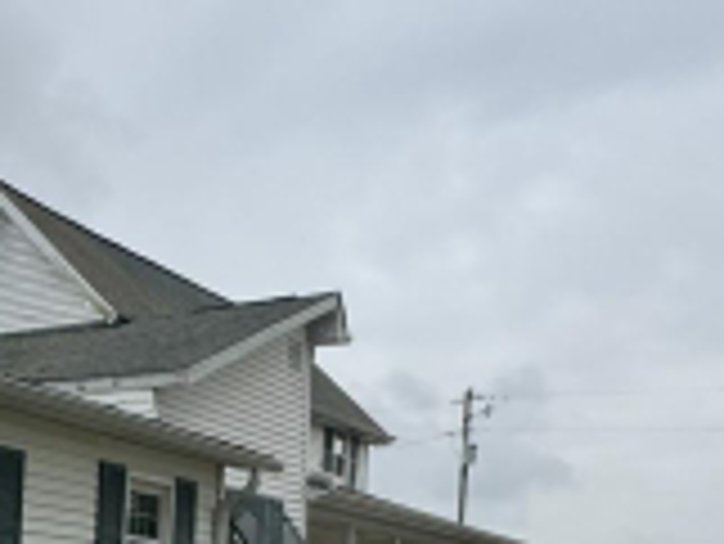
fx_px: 1214
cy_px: 562
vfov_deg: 24.0
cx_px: -133
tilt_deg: +0.7
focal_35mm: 58
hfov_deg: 29.0
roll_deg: -1.2
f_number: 2.2
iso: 50
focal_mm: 2.22
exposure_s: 1/968
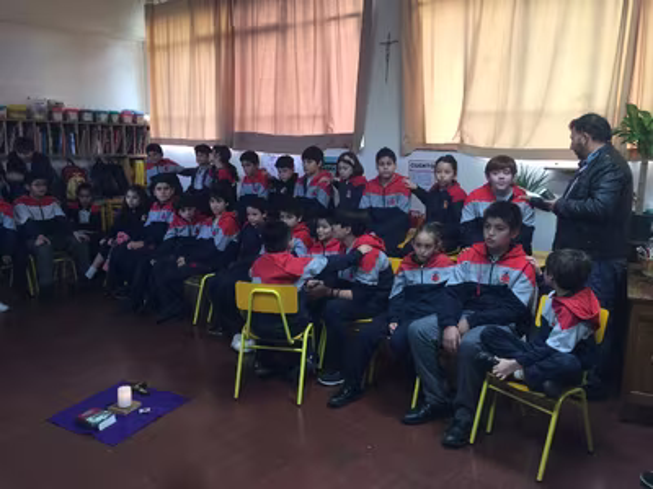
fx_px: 547
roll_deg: -1.9
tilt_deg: -10.3
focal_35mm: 29
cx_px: 326
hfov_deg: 61.7
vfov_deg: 48.2
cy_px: 244
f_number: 2.2
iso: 50
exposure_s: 1/17
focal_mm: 4.15
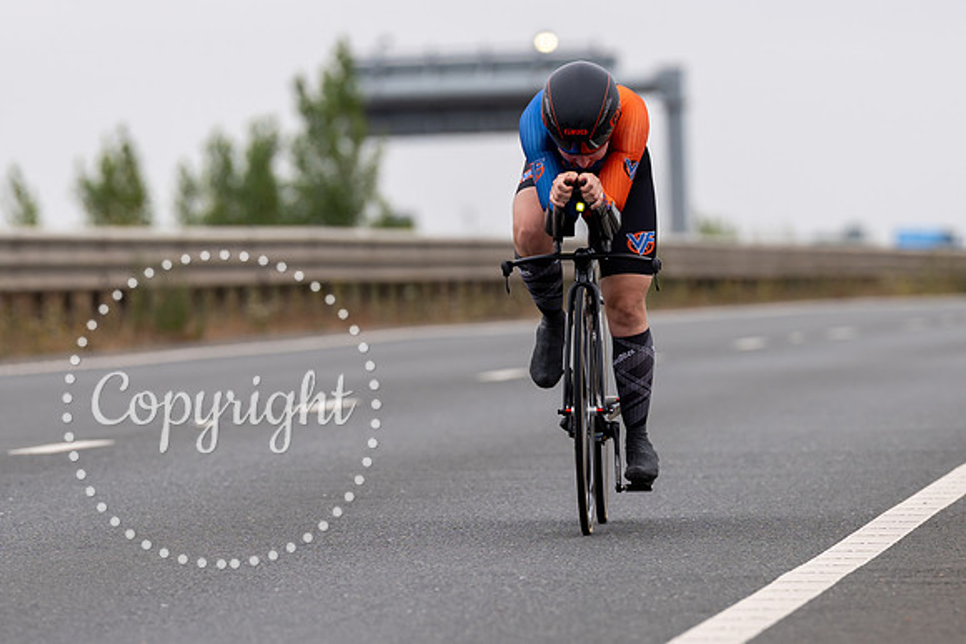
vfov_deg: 3.5
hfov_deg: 5.2
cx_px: 576
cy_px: 397
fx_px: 10570
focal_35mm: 394
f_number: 3.5
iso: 100
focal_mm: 200
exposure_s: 1/800
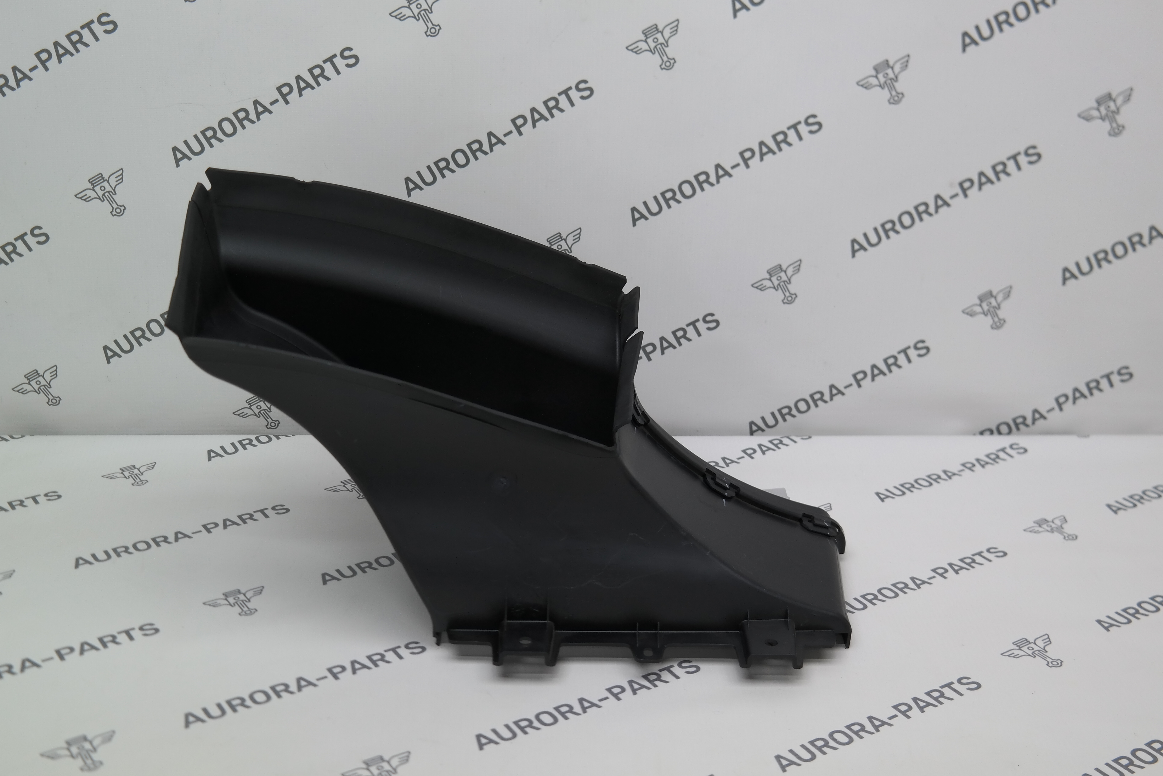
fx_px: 1454
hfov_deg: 43.6
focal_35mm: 45
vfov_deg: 29.9
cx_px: 573
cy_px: 387
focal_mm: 25
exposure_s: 1/80
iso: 200
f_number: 4
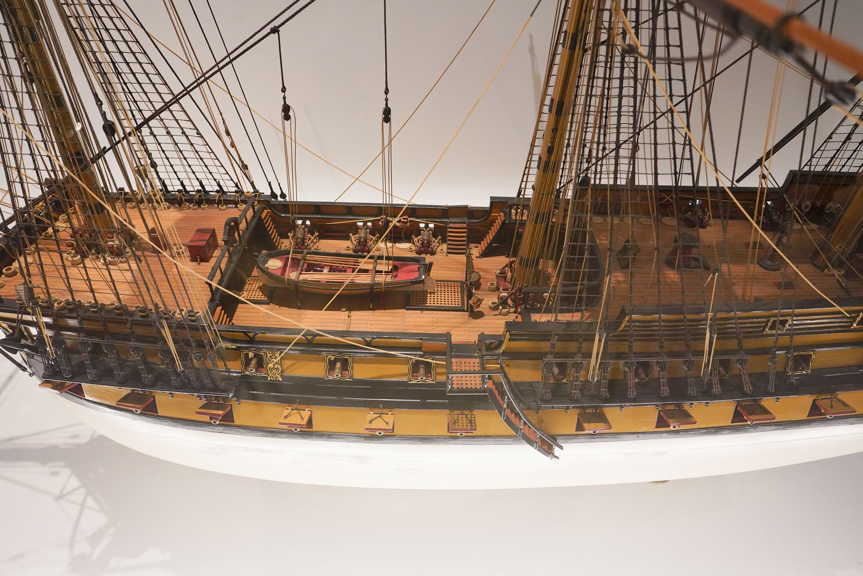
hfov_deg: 73.7
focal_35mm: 24
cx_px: 432
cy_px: 288
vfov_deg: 53.1
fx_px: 575
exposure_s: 1/80
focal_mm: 24
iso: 3200
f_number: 5
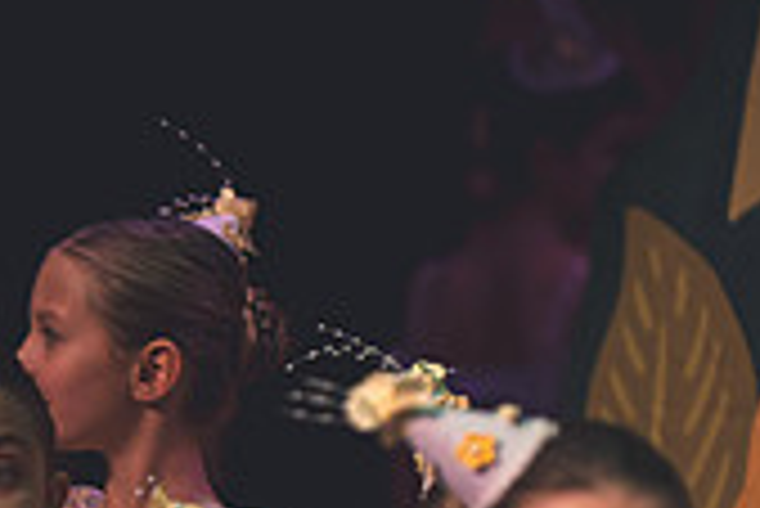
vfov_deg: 2.3
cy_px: 802
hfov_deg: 3.4
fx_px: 12656
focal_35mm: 599
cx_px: 256
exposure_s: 1/250
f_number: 2.8
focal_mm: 175
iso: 500
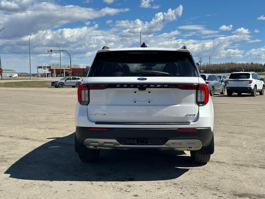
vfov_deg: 30.3
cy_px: 100
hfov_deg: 39.7
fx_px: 367
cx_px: 132
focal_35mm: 48
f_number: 1.78
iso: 64
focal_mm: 6.86
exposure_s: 1/5556
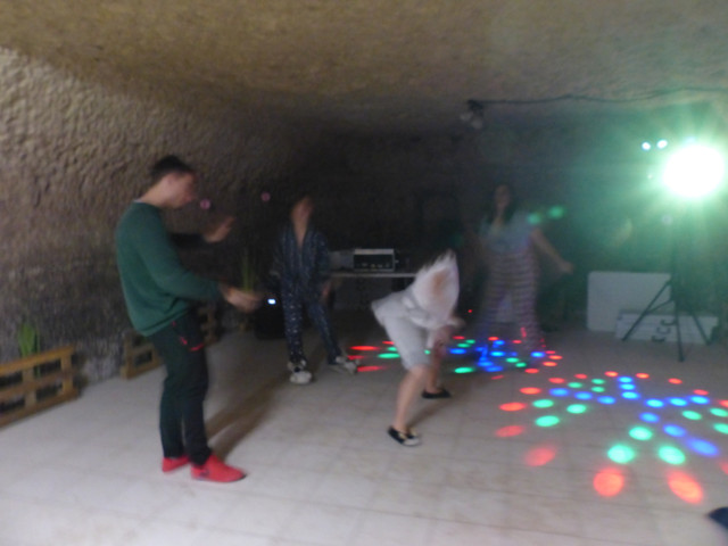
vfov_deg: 53.1
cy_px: 273
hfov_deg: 67.3
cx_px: 364
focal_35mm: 26
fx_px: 547
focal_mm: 4.5
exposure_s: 1/4
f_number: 2.8
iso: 500
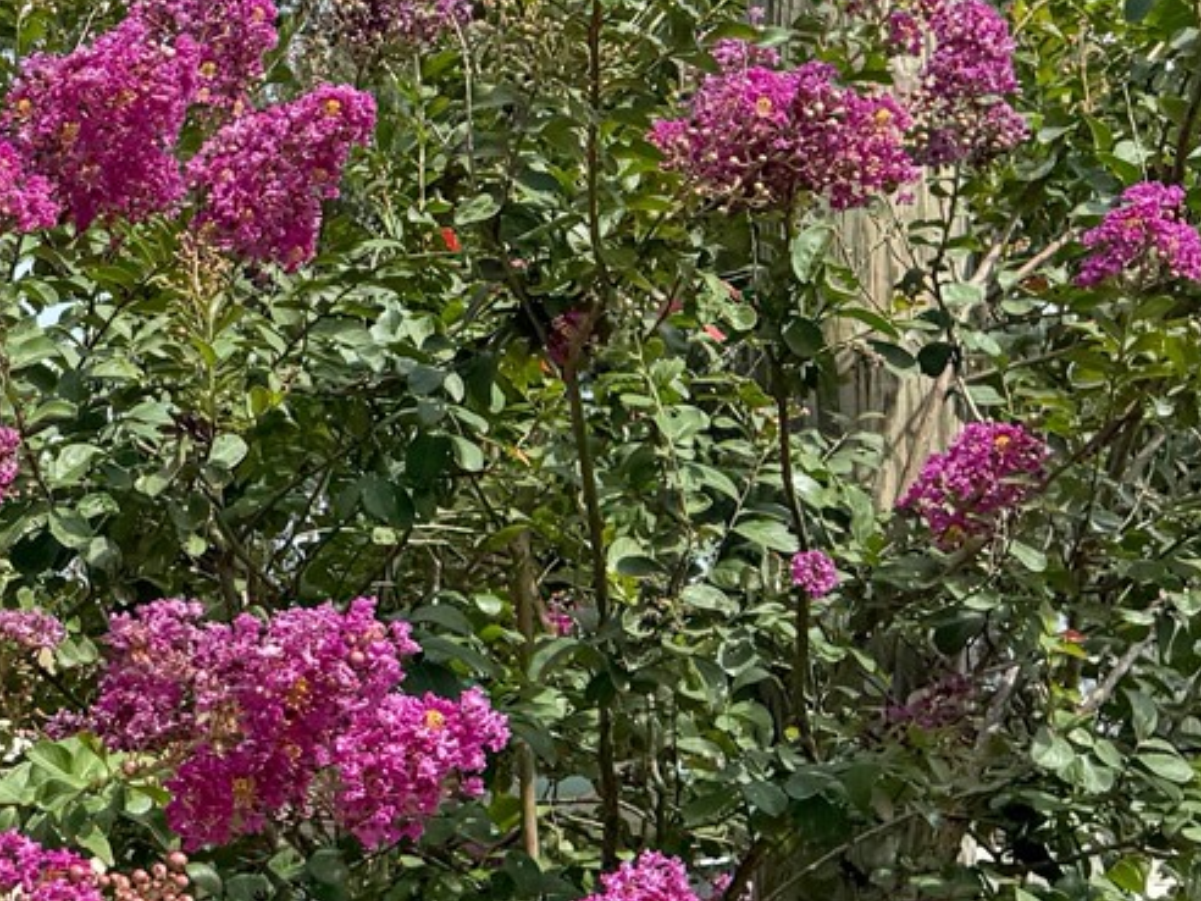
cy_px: 669
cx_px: -828
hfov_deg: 16.9
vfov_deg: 14.7
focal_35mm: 100
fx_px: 3469
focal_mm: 6.76
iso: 80
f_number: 1.78
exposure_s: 1/3021
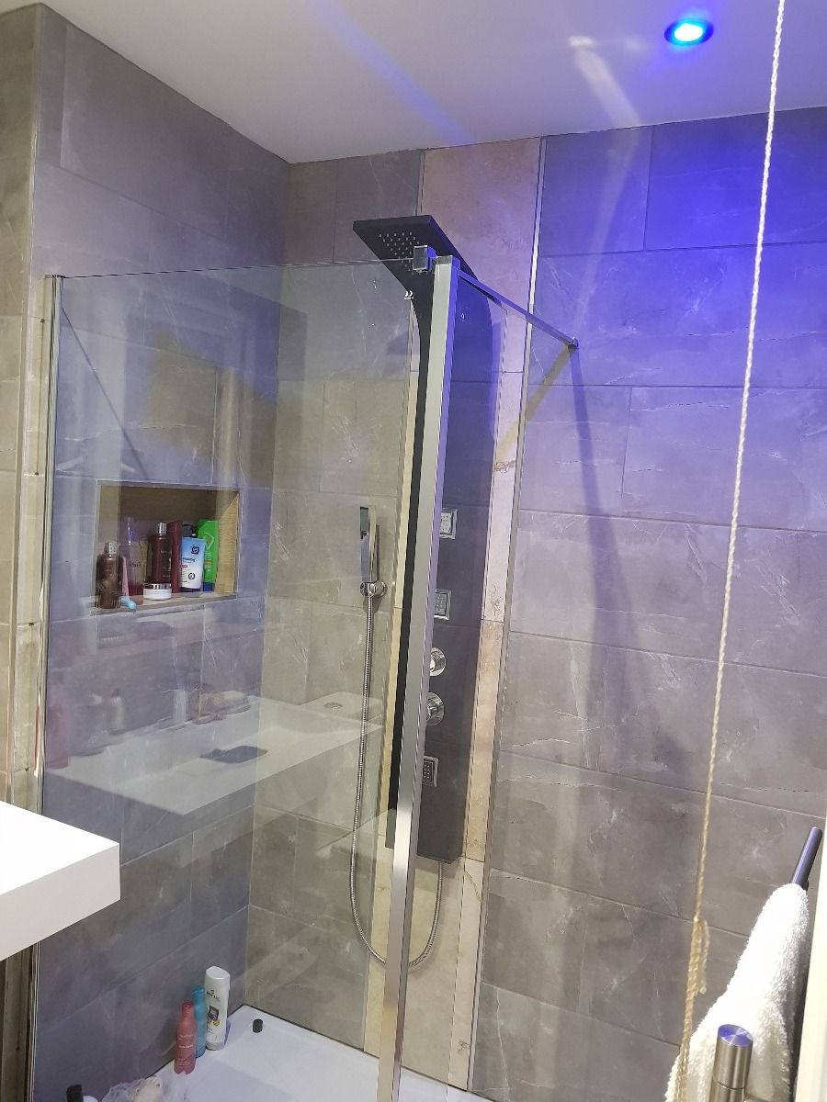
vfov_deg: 67.3
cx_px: 414
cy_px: 551
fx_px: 828
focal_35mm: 26
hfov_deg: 53.1
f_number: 1.7
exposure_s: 1/21
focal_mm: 4.2
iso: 200
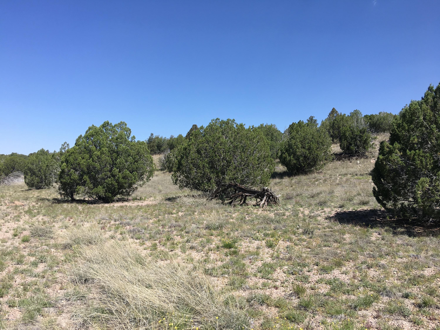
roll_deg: -3.3
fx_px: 369
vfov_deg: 48.2
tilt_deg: +3.1
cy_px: 165
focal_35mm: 29
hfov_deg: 61.7
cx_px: 220
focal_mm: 4.15
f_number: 2.2
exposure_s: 1/1350
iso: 25
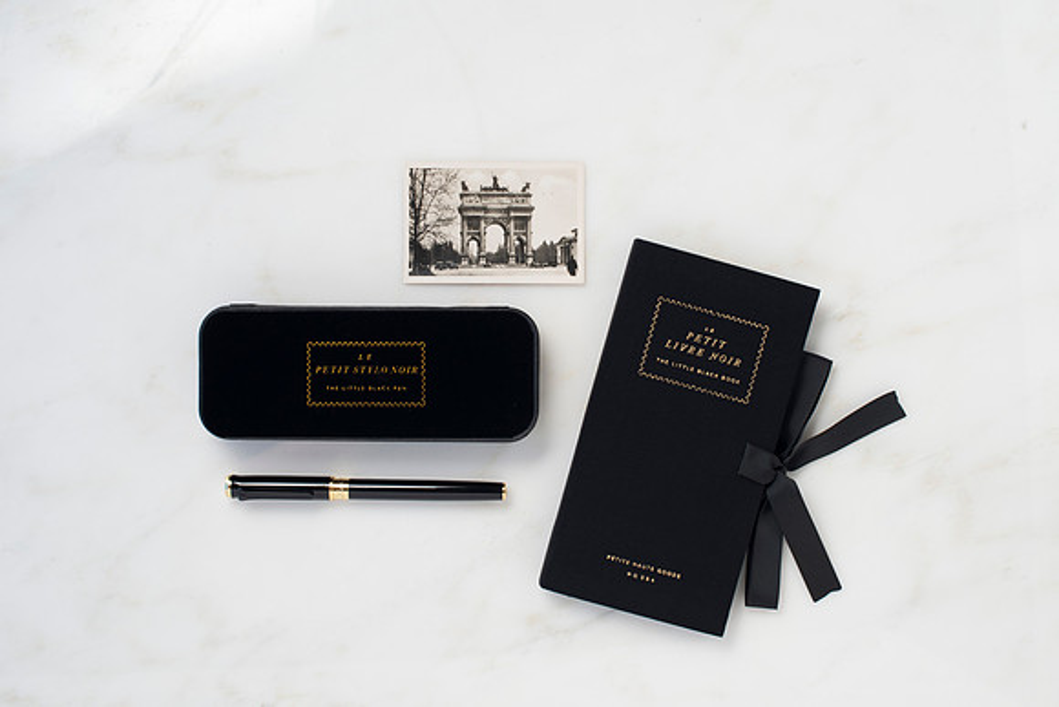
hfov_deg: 36.6
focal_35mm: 54
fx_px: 1602
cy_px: 329
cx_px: 530
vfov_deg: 24.9
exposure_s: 1/80
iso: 250
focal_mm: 50
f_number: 10
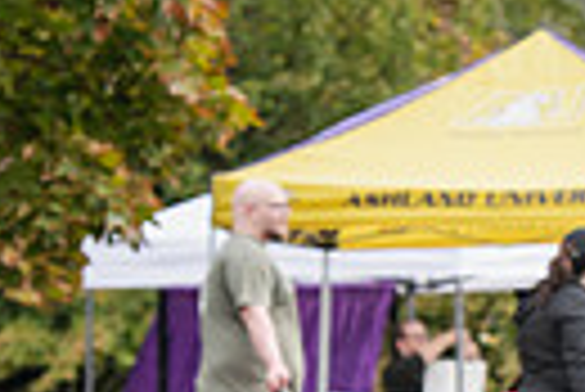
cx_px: 1089
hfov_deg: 4.1
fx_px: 8118
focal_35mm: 499
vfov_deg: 2.8
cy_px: 385
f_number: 5
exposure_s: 1/320
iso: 400
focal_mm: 112
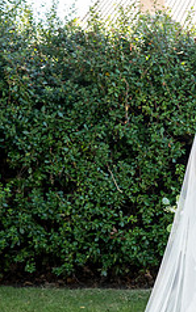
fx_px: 743
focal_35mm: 87
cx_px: 325
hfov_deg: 13.8
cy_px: 216
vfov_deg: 23.7
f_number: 4
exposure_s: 1/320
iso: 640
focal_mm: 35
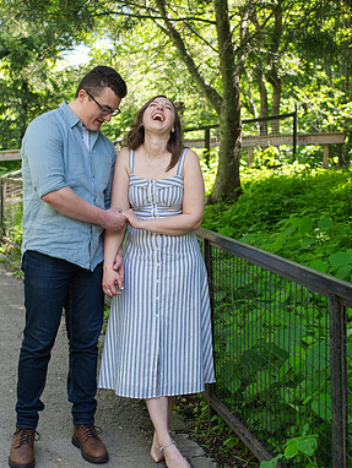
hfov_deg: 26.1
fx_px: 758
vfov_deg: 34.3
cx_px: 162
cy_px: 212
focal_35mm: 56
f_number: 3.2
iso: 250
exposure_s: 1/400
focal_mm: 35
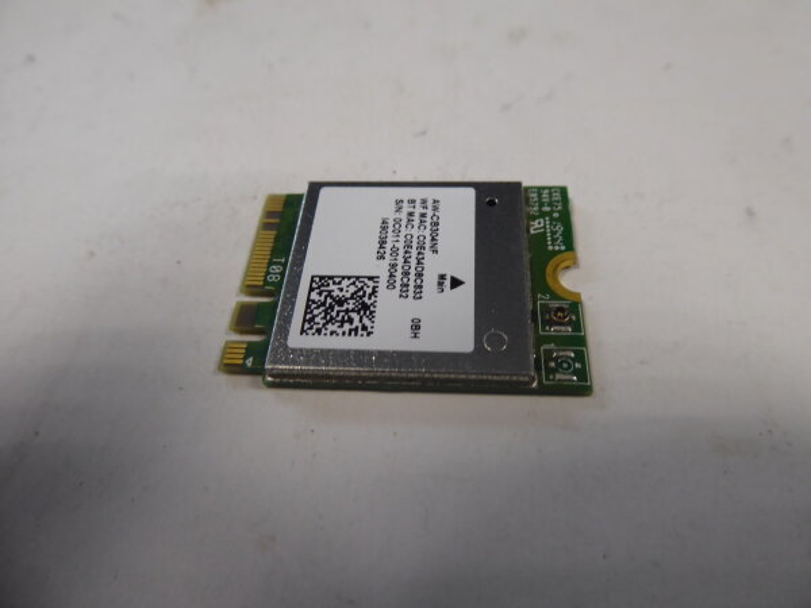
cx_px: 406
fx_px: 586
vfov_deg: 54.9
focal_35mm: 25
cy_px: 304
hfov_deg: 69.4
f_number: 3.3
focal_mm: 4.3
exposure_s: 1/60
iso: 200
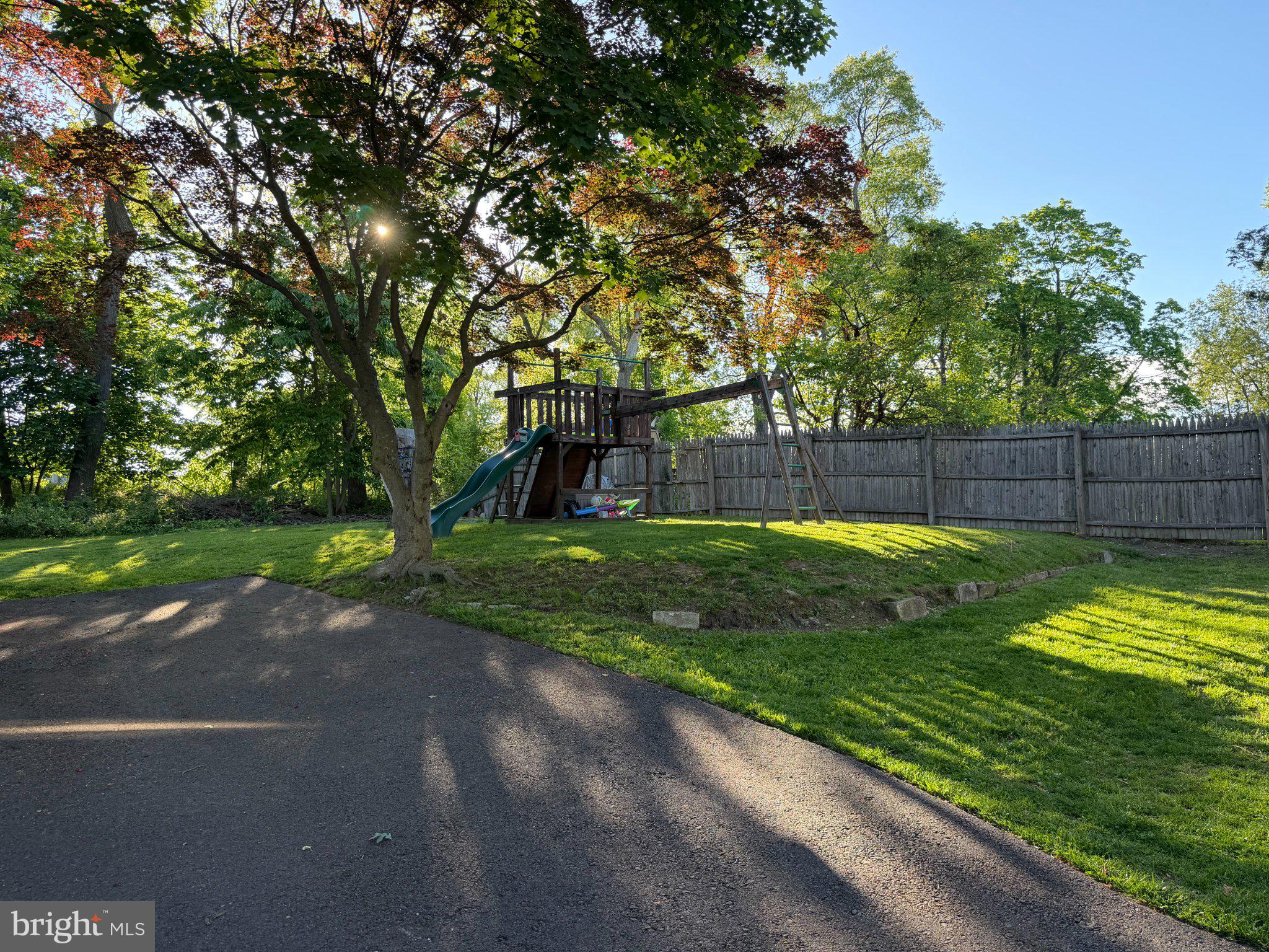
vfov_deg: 56.8
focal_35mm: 24
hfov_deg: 71.6
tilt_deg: +5.8
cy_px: 476
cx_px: 634
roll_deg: +1.5
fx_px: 880
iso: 100
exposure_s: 1/399
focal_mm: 6.76
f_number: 1.78
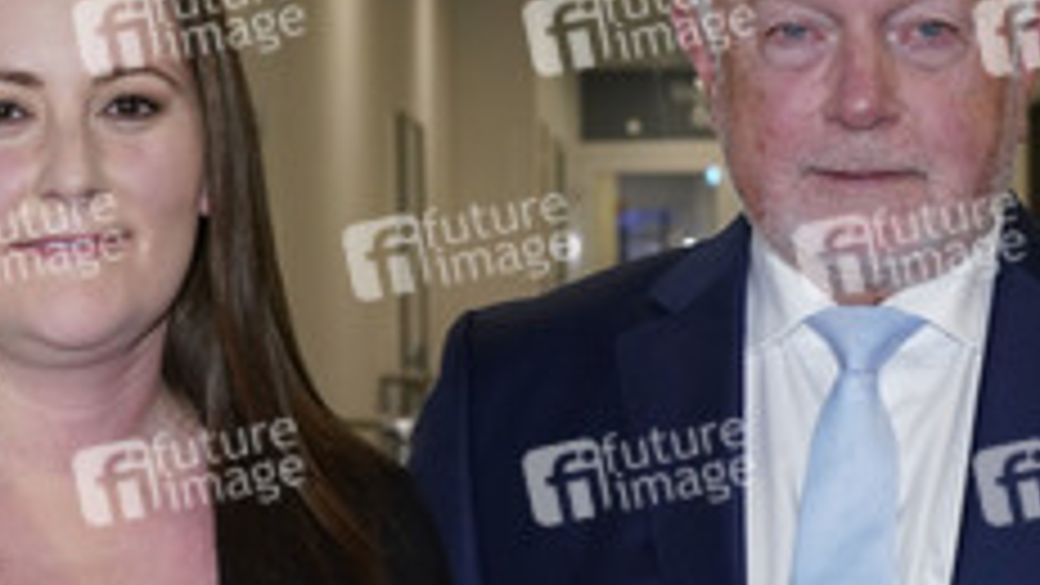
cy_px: 360
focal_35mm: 92
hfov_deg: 23.2
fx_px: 2537
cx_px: 520
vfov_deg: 13.1
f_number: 5.6
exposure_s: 1/50
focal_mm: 45
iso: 2000
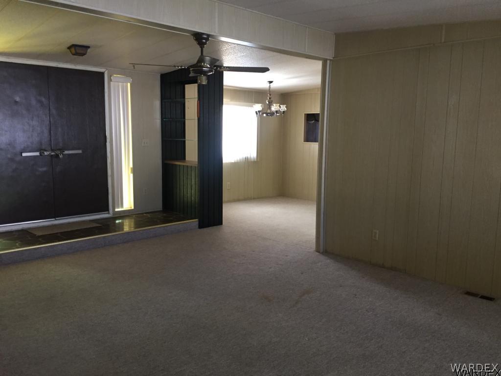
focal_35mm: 29
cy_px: 188
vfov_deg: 48.2
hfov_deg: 61.7
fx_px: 420
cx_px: 250
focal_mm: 4.15
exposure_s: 1/30
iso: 125
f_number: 2.2
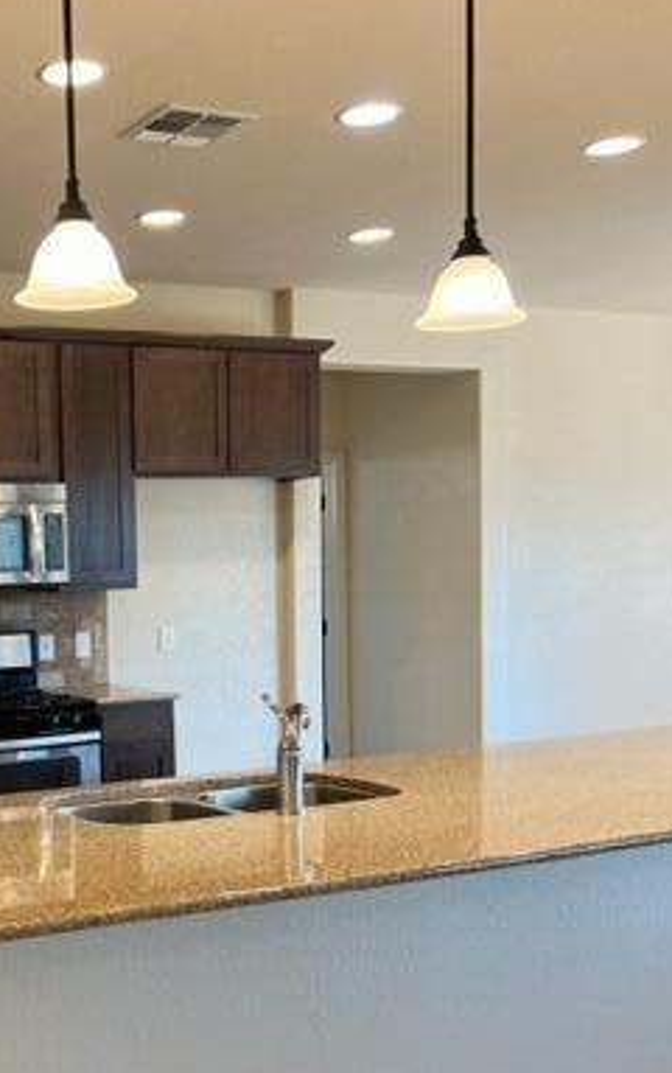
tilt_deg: -4.7
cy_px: 681
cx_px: 17
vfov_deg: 43.1
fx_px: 1345
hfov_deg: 26.7
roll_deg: +1.8
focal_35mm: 46
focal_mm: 5.7
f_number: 1.5
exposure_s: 1/120
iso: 125
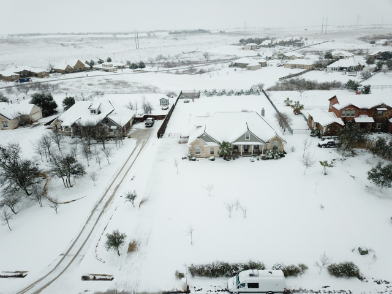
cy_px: 147
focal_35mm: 26
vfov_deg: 53.1
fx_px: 294
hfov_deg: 67.3
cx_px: 196
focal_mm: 4.73
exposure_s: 1/40
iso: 100
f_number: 2.2
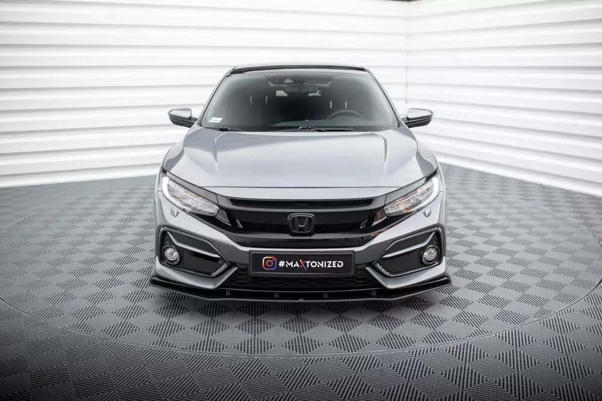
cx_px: 302
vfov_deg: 37.6
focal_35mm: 35
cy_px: 200
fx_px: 590
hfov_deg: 54.1
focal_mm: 35
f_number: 2.5
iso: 500
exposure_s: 1/125
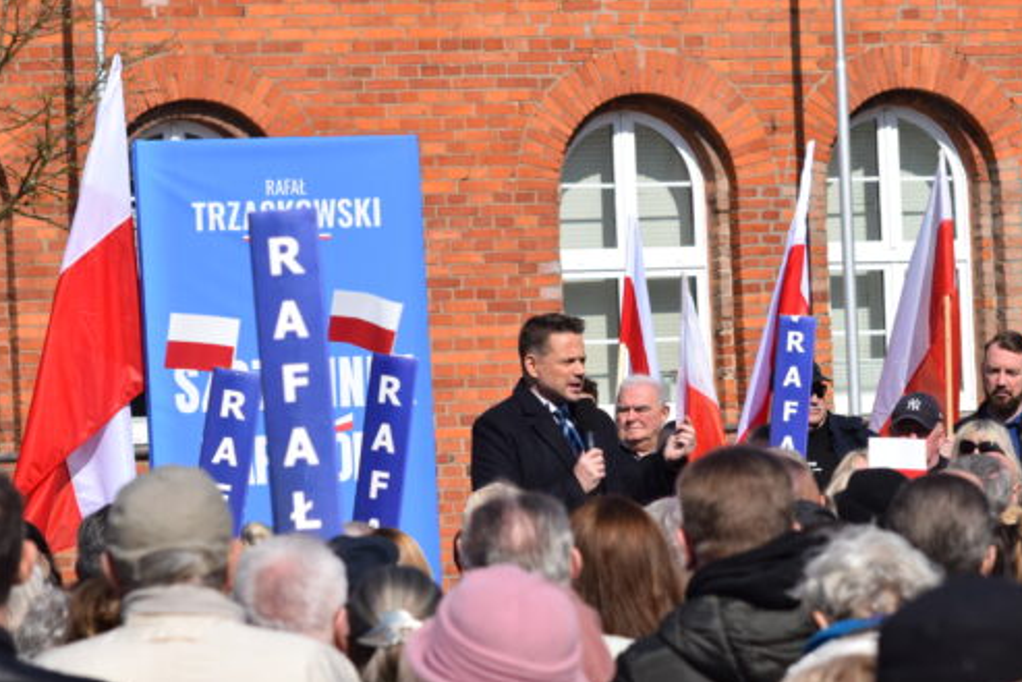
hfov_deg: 9.0
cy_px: 402
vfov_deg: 6.0
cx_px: 627
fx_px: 6474
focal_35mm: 228
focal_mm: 110
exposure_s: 1/2000
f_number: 8
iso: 400
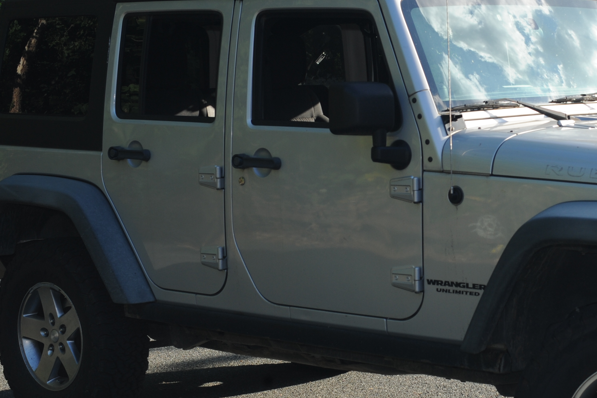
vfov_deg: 14.4
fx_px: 1575
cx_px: 458
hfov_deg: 21.3
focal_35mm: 95
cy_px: 206
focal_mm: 50
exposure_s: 1/320
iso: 320
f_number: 7.1
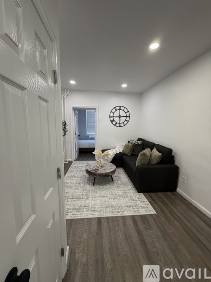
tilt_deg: -6.8
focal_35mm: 14
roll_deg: -0.4
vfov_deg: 102.1
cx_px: 106
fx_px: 114
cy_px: 141
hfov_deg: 85.7
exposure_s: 1/120
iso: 320
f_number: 2.2
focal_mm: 2.22
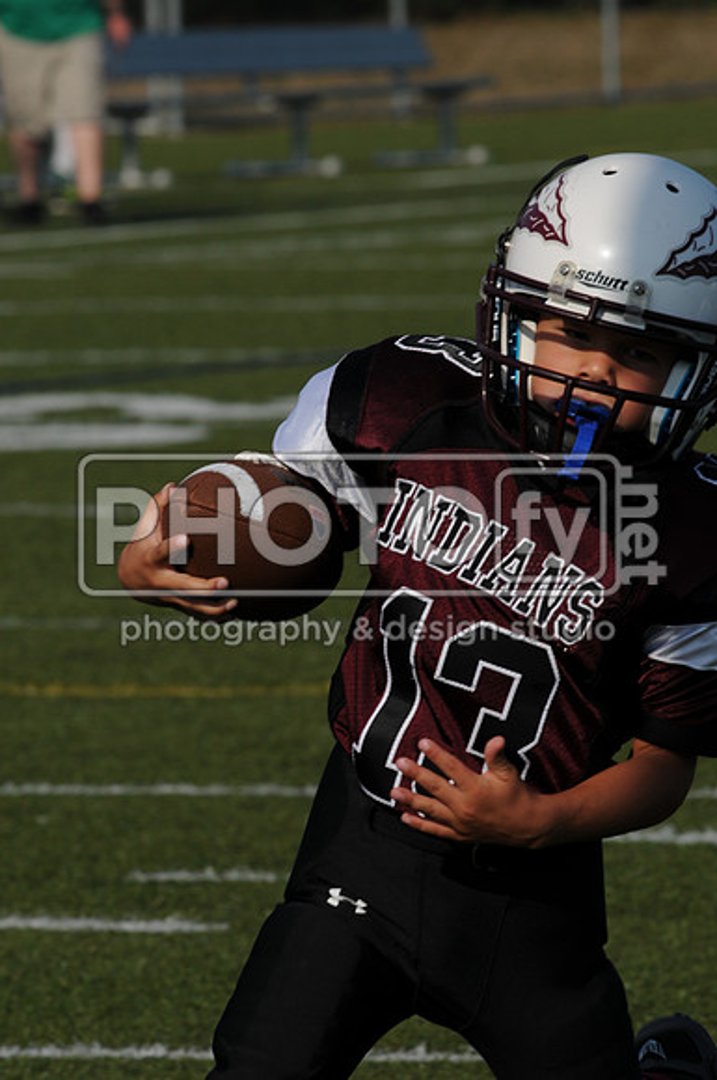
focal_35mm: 450
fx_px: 13483
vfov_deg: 4.6
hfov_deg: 3.0
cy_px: 540
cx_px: 358
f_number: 14
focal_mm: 300
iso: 200
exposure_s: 1/500
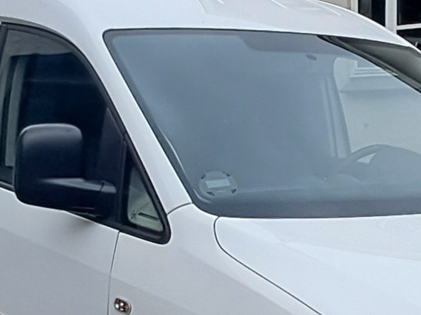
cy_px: 227
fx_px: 1106
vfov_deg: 16.2
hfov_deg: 21.3
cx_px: 343
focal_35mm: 91
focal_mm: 1.64
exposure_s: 1/571
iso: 40
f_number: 2.2
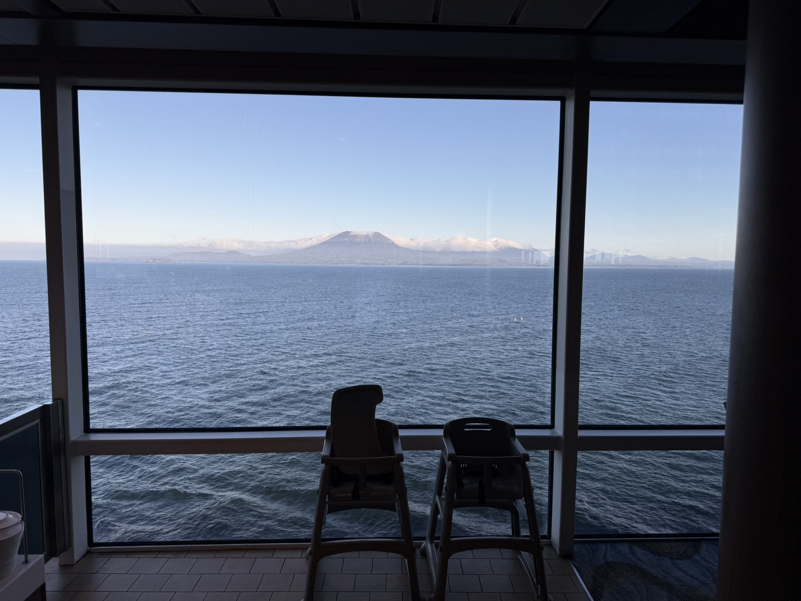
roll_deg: +0.1
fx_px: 555
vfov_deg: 56.8
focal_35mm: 24
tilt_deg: -5.2
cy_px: 300
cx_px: 400
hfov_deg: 71.6
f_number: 1.78
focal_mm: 6.76
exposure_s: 1/2445
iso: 80
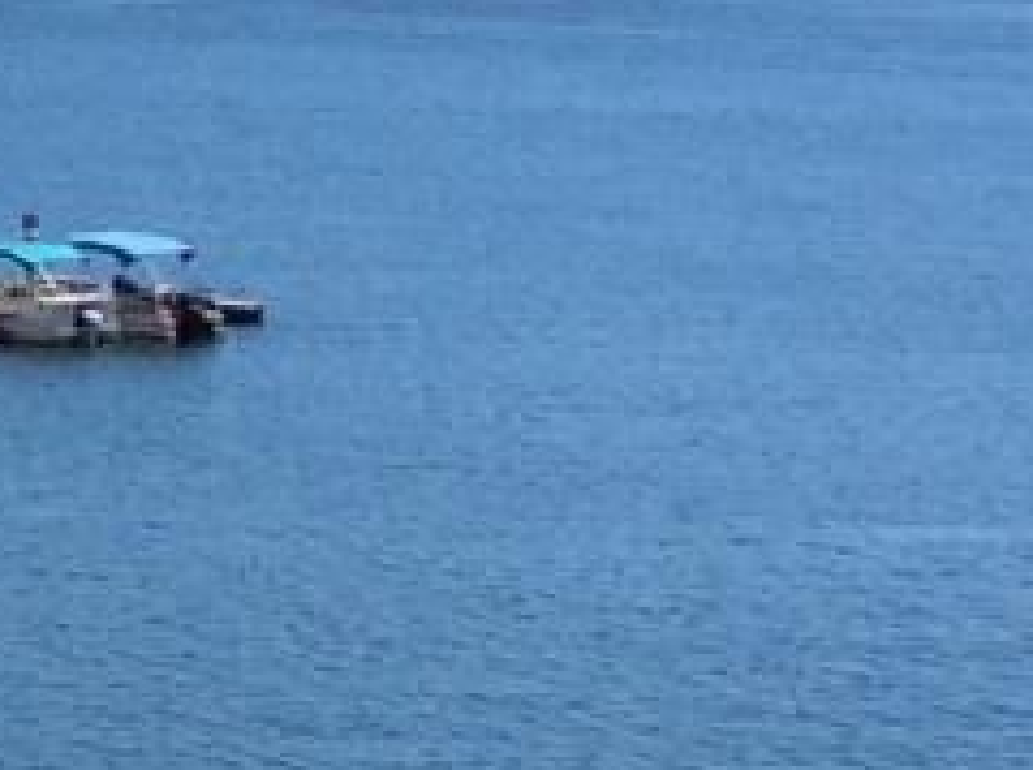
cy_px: -99
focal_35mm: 200
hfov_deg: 9.5
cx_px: -727
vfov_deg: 7.4
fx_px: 5956
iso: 32
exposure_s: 1/1431
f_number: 2.4
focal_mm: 3.3
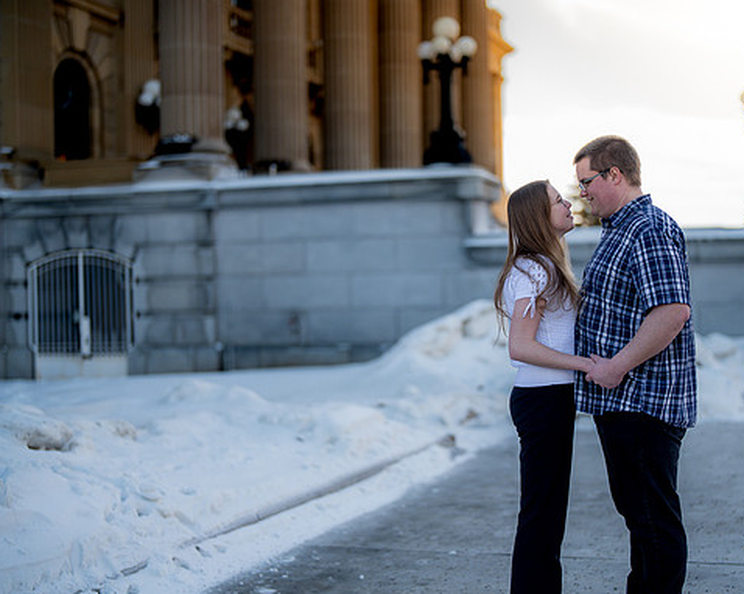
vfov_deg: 26.7
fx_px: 1255
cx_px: 420
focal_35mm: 57
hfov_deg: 33.0
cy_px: 299
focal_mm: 50
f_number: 1.3
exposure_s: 1/3200
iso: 200
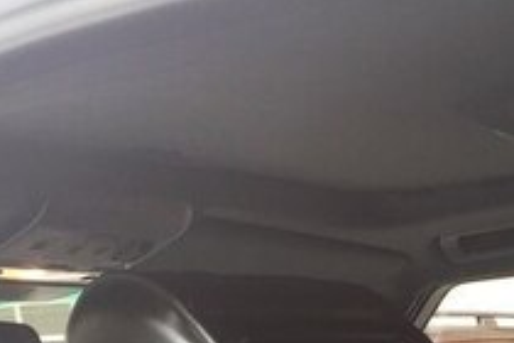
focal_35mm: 95
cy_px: 601
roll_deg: +2.4
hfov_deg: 20.5
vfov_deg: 13.1
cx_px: 563
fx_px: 1356
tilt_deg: -8.7
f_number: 2.2
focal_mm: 4.15
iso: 40
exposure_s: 1/50
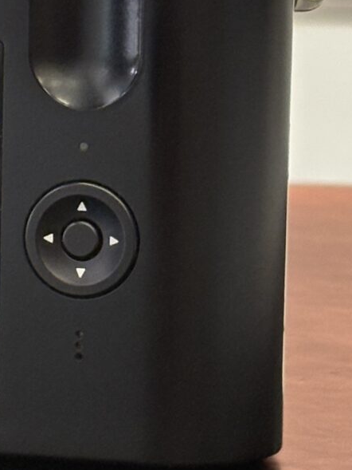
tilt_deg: -11.4
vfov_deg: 8.8
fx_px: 3063
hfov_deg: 6.5
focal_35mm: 226
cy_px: 213
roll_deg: +1.0
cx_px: -123
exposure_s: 1/100
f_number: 1.6
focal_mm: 5.96
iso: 80
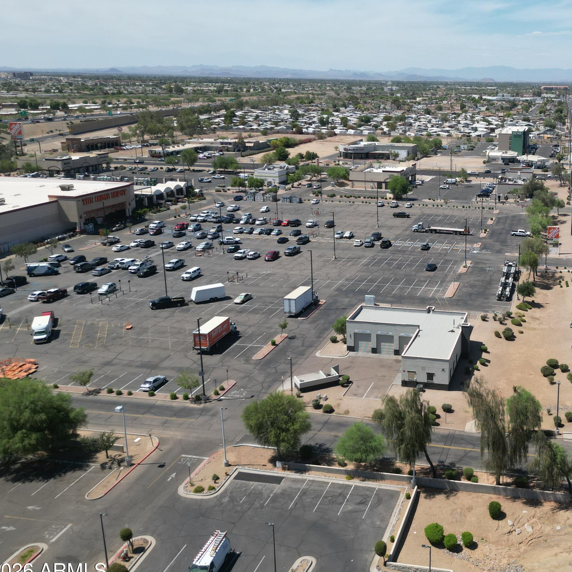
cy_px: 249
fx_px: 654
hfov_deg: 44.8
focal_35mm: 35
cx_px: 460
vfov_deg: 47.1
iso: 120
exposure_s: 1/3200
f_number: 1.7
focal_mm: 6.72
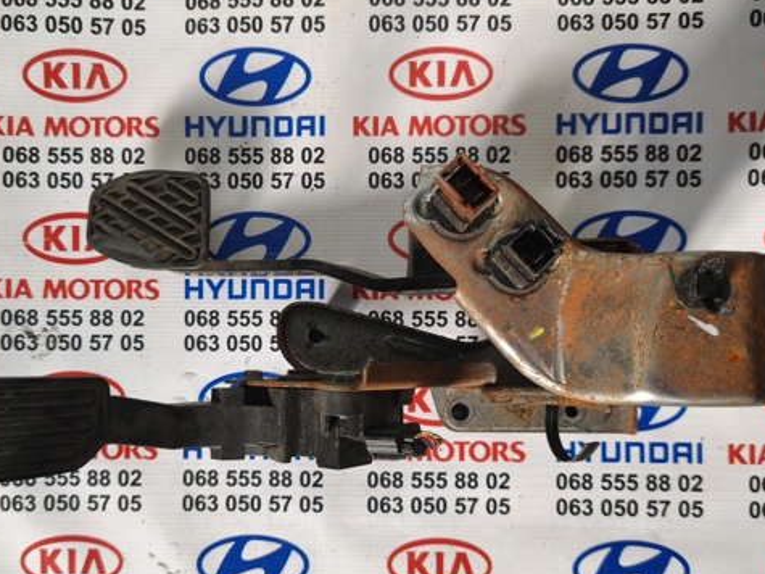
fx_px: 685
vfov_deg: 45.3
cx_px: 366
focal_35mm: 31
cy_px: 335
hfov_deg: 58.3
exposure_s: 1/261
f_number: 1.7
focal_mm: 5.35
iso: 50
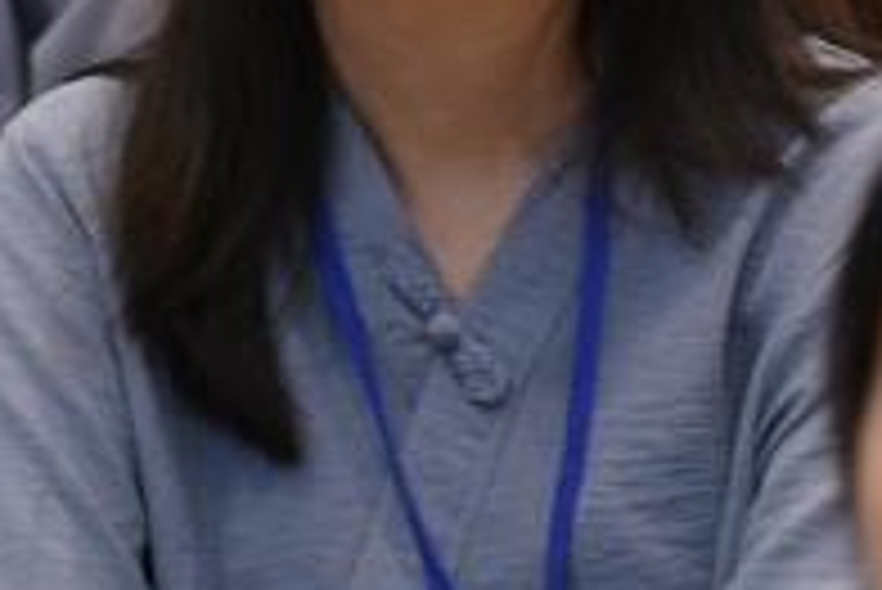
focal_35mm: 597
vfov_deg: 2.3
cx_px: 461
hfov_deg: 3.5
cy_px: -428
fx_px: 14637
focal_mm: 120
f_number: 4
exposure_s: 1/100
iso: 2000
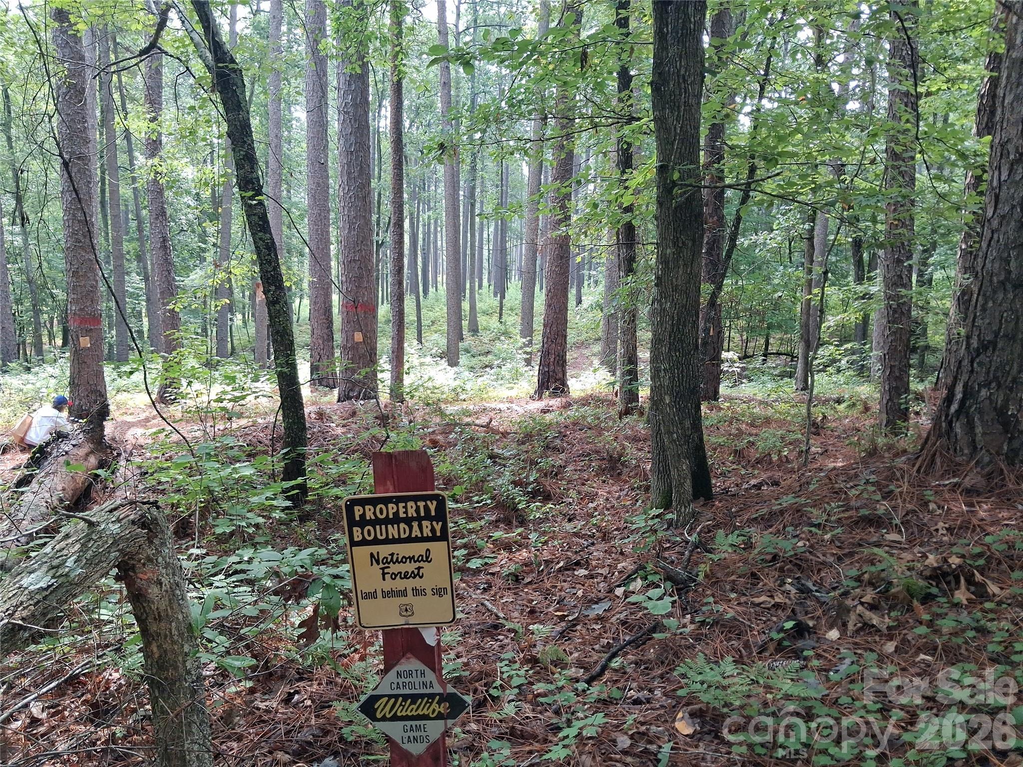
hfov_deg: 65.3
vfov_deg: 51.4
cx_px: 512
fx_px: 798
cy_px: 384
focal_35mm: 27
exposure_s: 1/120
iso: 80
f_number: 1.8
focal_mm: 4
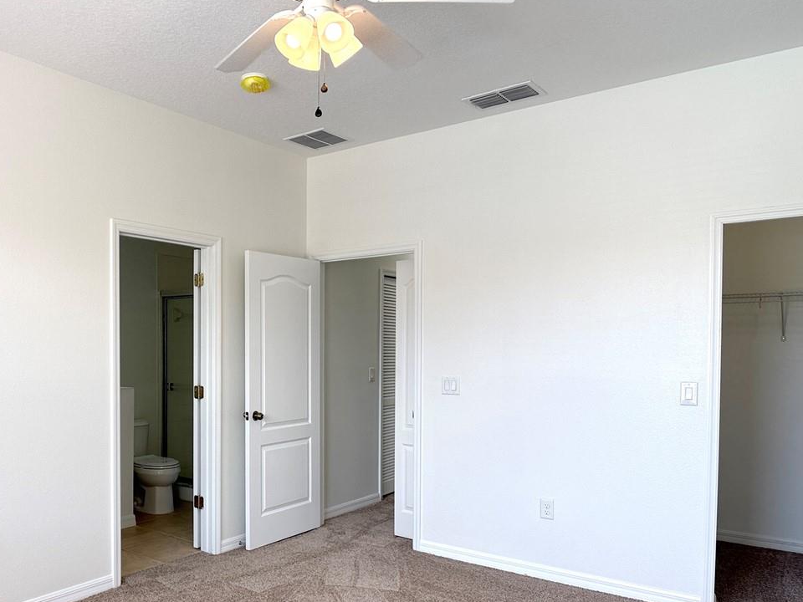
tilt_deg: -1.1
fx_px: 928
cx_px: 234
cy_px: 363
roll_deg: -0.2
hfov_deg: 45.7
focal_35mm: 40
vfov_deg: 35.8
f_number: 1.78
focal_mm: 6.76
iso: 100
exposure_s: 1/443
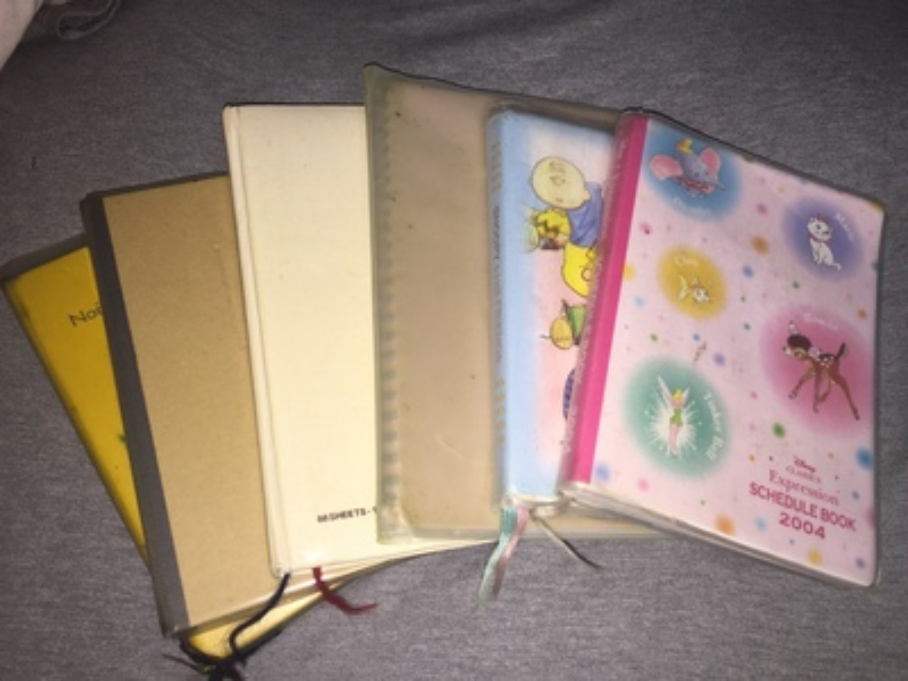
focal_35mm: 29
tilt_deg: -69.1
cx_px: 454
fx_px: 761
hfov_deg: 61.7
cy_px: 340
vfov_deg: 48.2
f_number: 2.2
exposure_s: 1/43
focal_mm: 4.15
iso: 32
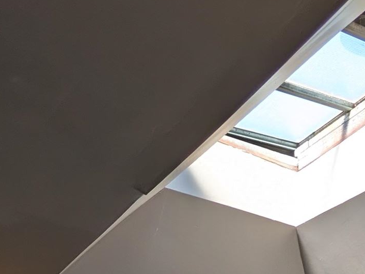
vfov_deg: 19.0
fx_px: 548
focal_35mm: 52
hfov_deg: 31.2
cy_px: 530
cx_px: 433
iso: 46
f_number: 1.7
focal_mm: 2.02
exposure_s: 1/186
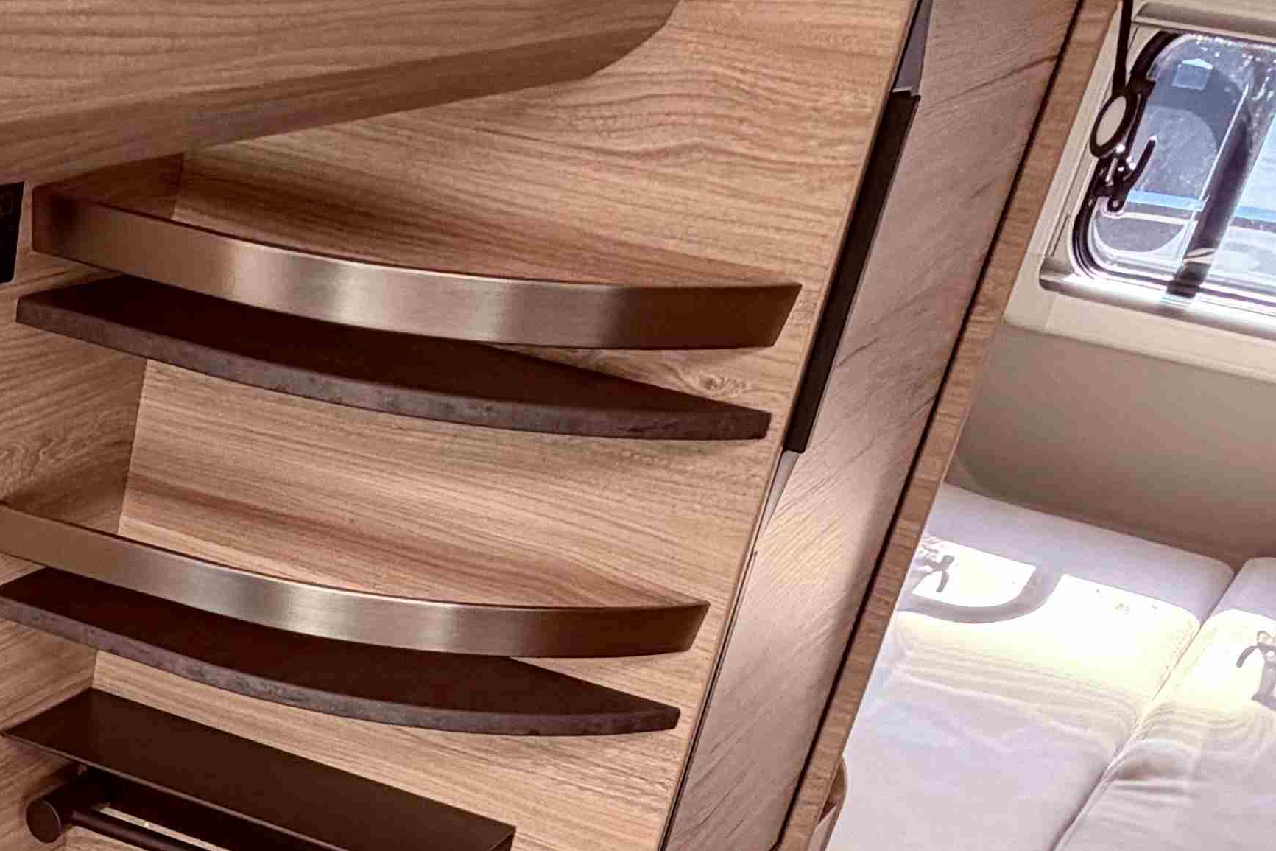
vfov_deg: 19.8
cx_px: 129
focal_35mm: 48
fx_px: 1701
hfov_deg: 38.3
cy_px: 1573
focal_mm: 2.22
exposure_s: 1/121
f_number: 2.2
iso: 100
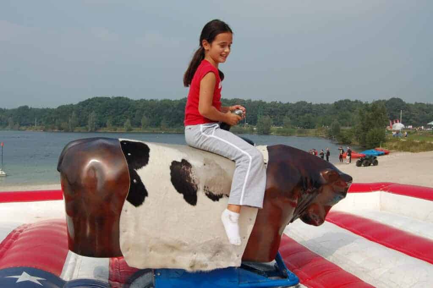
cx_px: 216
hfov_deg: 49.6
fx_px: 469
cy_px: 144
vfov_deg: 34.2
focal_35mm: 39
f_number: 10
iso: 200
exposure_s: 1/400
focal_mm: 26
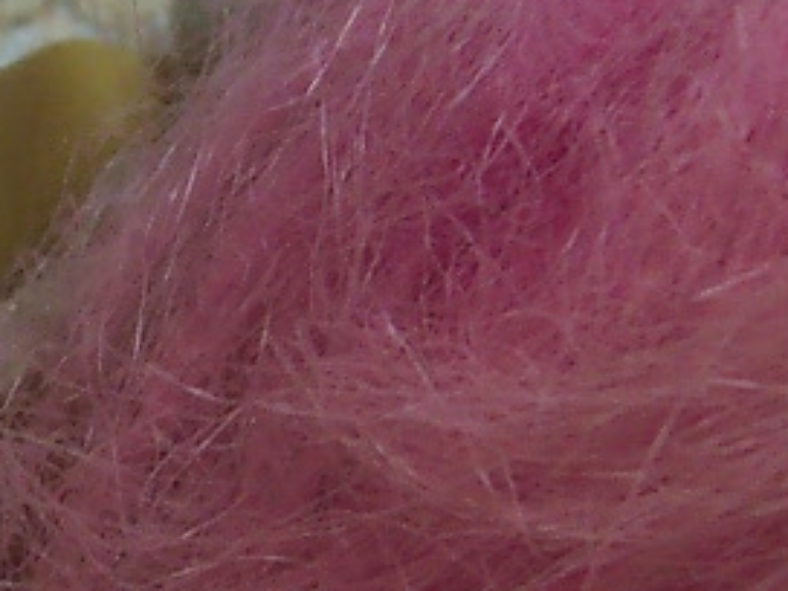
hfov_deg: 12.0
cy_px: 174
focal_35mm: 163
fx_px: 3711
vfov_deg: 9.1
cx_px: 3
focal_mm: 5.6
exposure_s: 1/60
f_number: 2.8
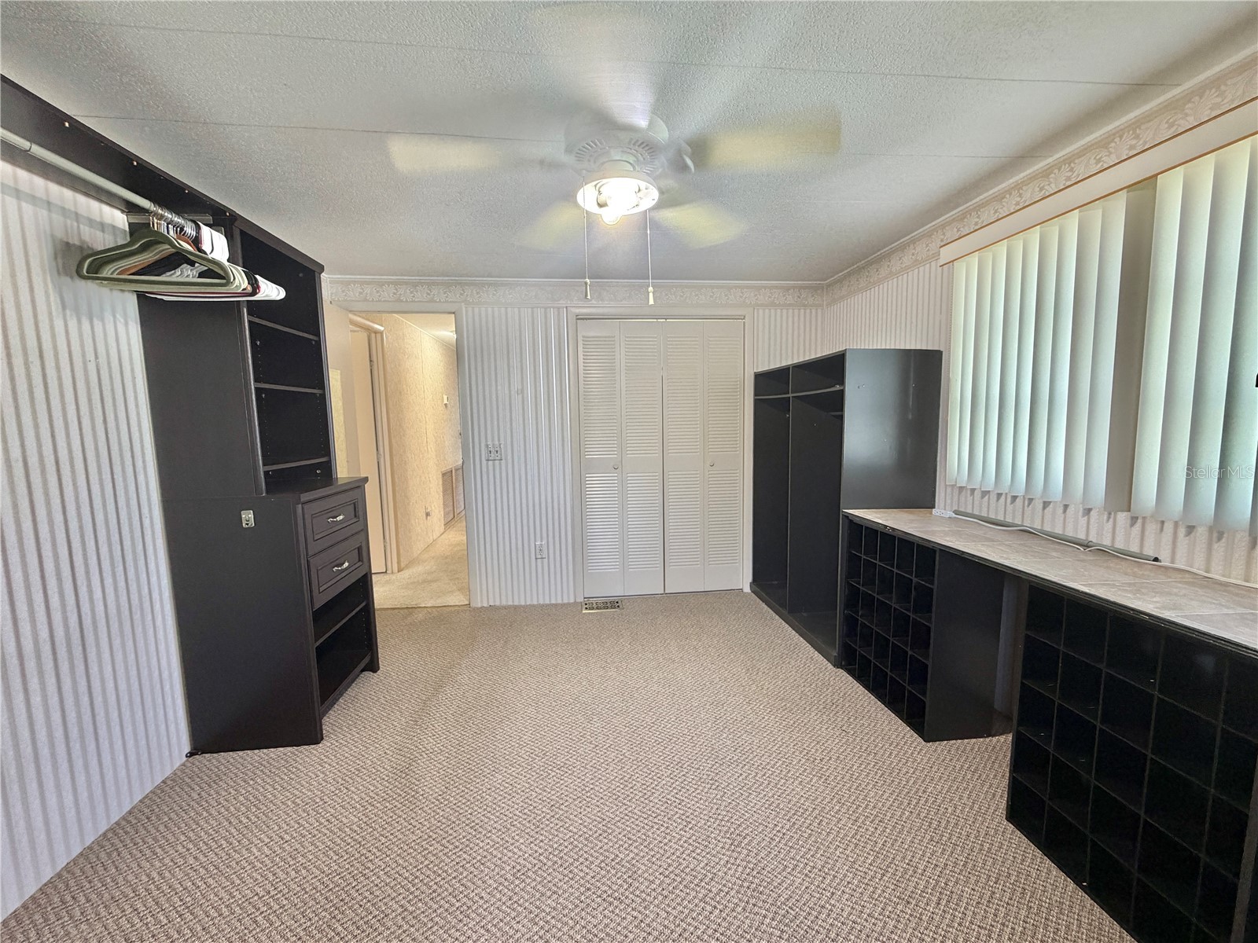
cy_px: 472
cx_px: 629
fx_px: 509
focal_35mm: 14
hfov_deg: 102.1
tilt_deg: -6.0
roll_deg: +1.7
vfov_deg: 85.7
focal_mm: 2.22
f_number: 2.2
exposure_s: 1/60
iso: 200
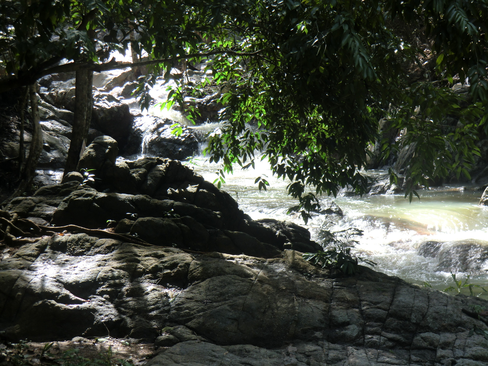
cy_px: 183
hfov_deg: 25.7
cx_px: 244
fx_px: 1071
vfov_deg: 19.4
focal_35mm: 76
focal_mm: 13.6
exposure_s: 1/80
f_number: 4.6
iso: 64
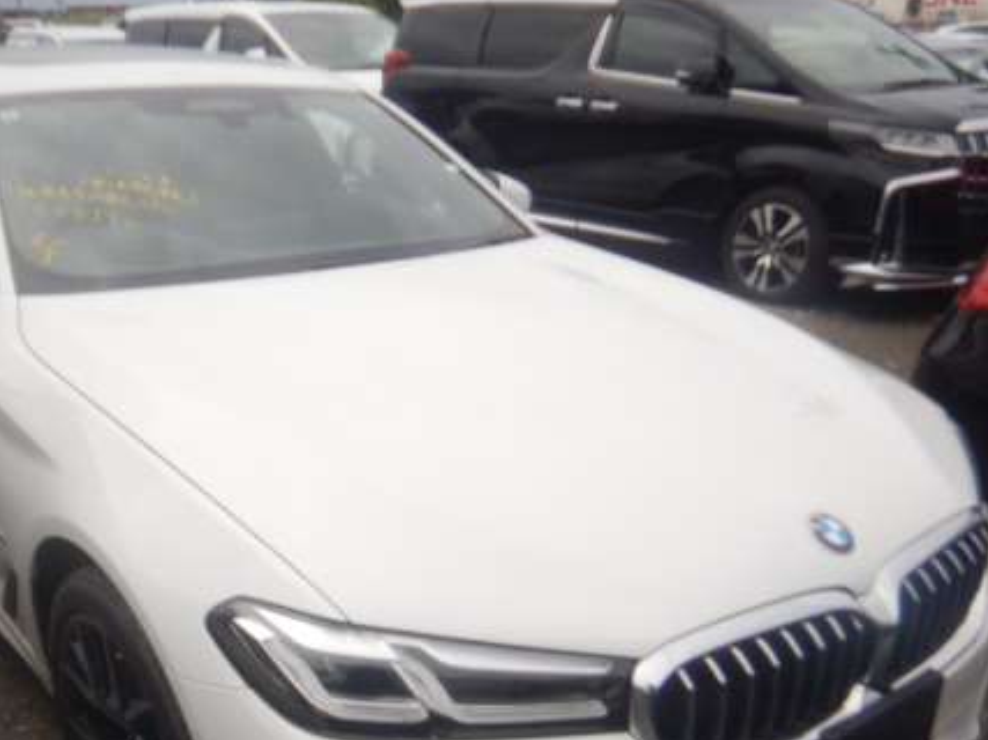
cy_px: 532
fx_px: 1027
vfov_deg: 38.8
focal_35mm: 36
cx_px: 366
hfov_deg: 50.8
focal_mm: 4.3
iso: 125
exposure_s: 1/640
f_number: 2.8
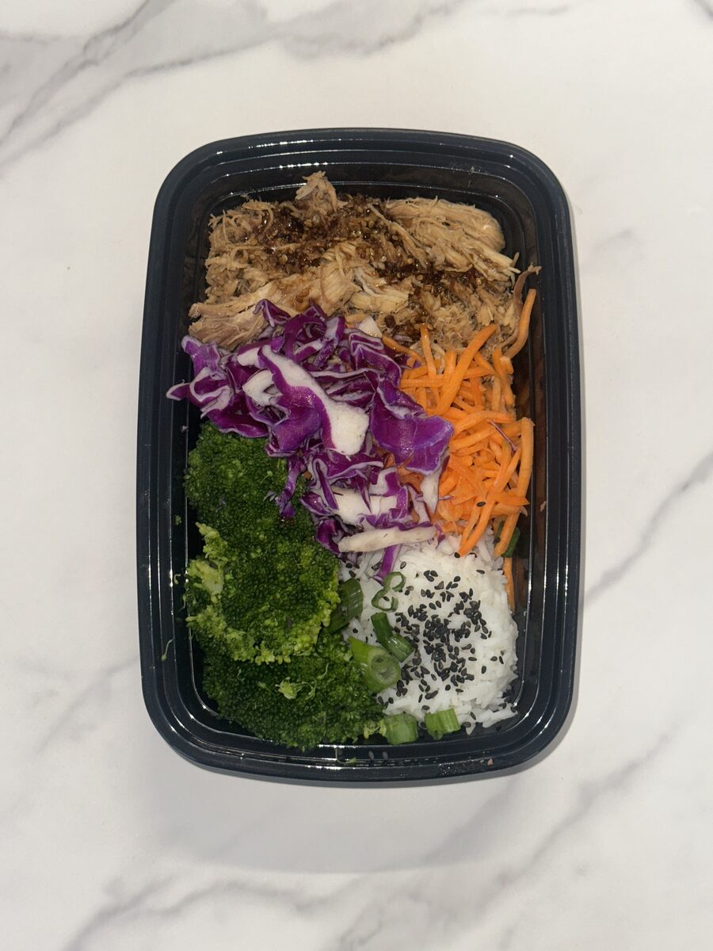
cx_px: 356
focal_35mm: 48
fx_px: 1318
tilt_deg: -83.4
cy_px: 476
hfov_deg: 30.3
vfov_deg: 39.7
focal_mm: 6.86
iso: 50
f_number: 1.78
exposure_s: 1/40
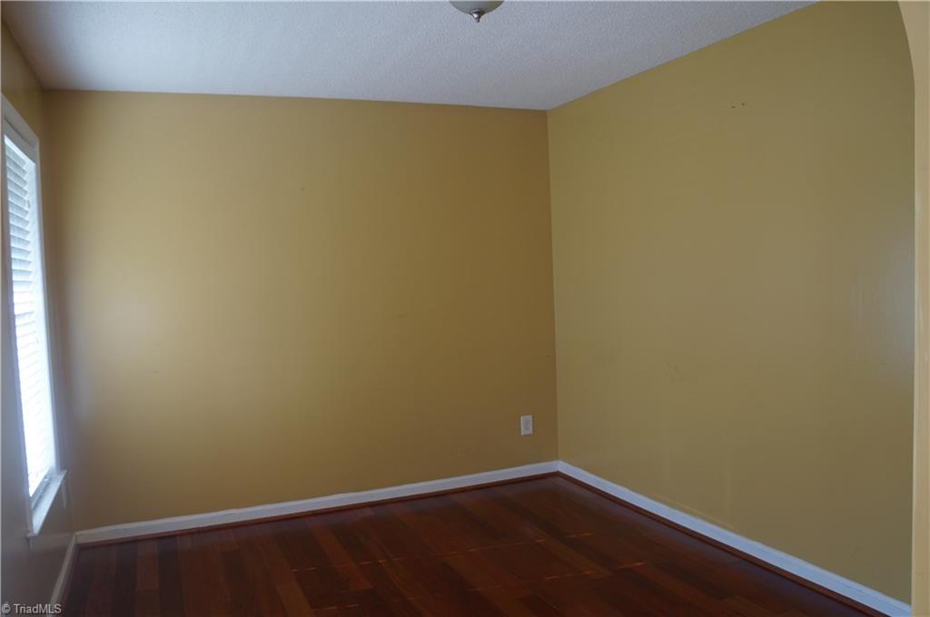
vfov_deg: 47.8
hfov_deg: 67.4
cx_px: 465
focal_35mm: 27
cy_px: 308
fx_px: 697
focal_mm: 18
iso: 200
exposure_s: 1/60
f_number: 4
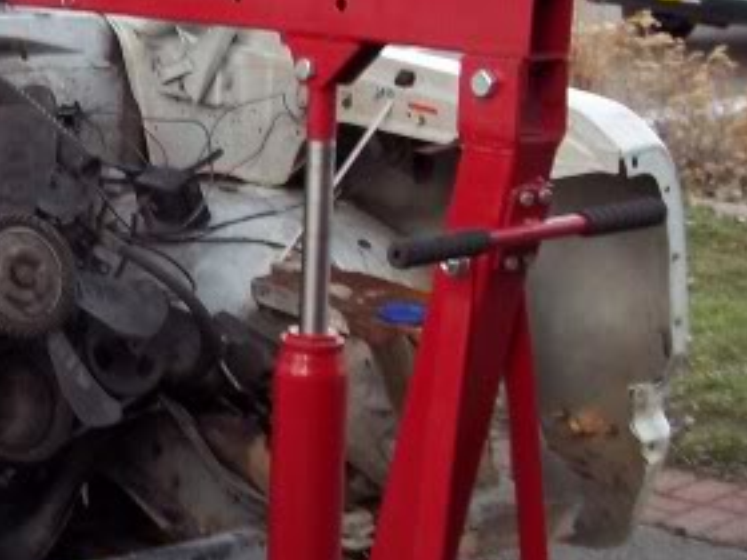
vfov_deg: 14.4
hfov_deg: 17.7
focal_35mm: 103
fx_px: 2223
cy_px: 237
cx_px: -269
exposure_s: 1/30
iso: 101
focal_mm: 6.5
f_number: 3.1
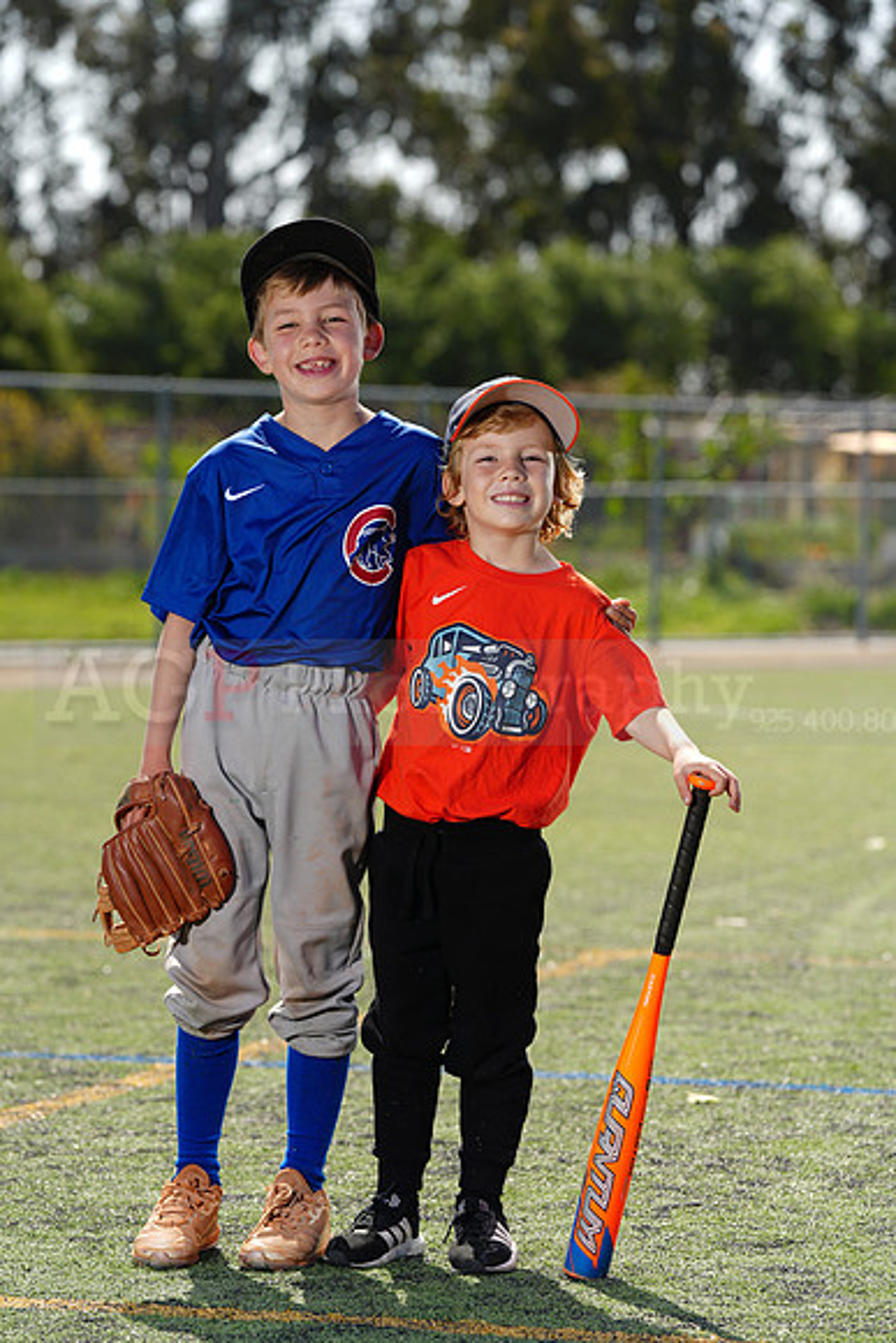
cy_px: 672
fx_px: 4887
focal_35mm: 131
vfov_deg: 15.6
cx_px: 448
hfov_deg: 10.5
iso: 50
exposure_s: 1/250
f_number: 5
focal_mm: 131
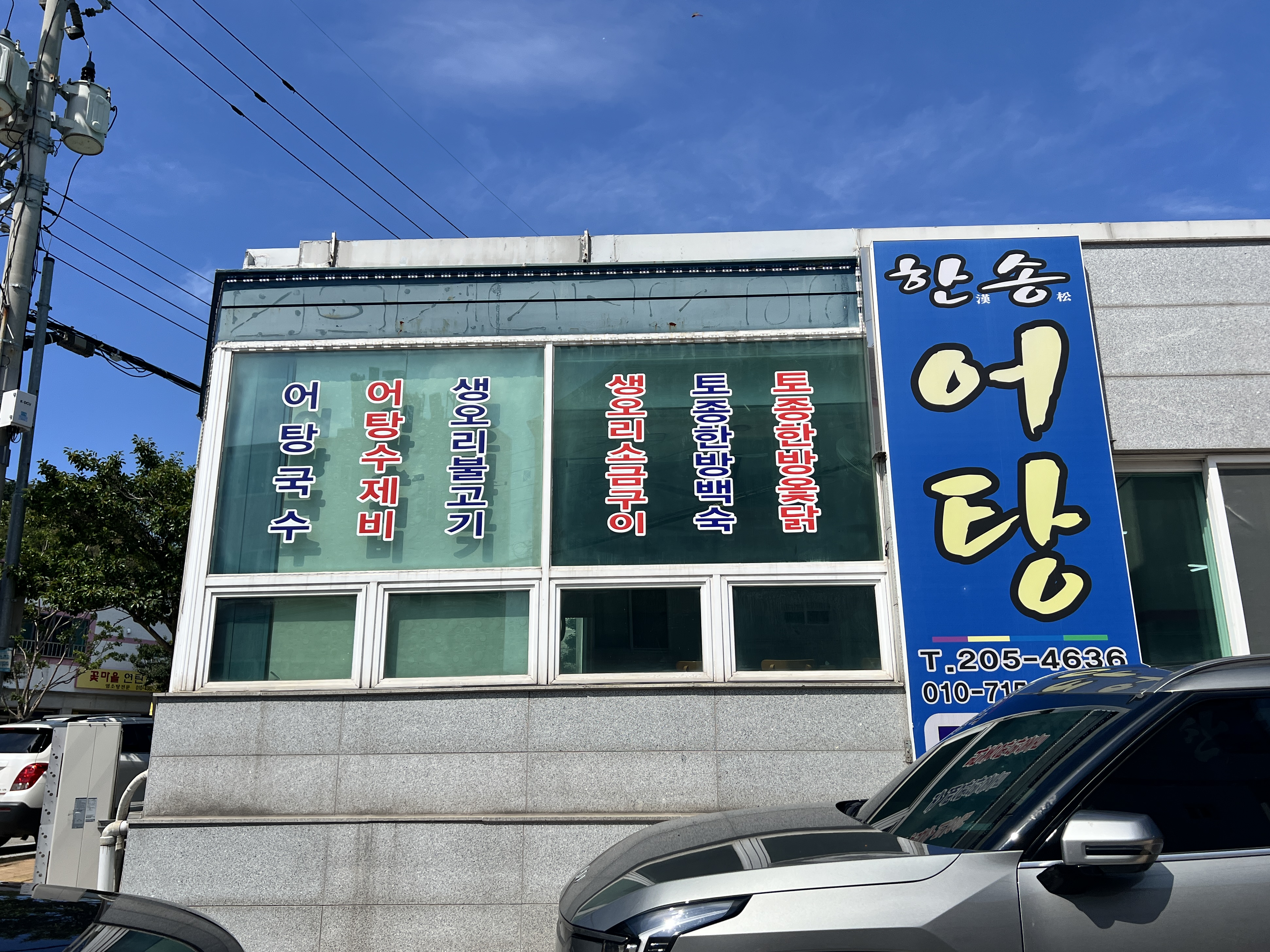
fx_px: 991
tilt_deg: +15.9
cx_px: 628
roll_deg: +0.2
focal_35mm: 27
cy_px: 480
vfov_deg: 51.4
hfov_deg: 65.3
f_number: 1.5
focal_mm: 5.7
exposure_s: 1/6579
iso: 50
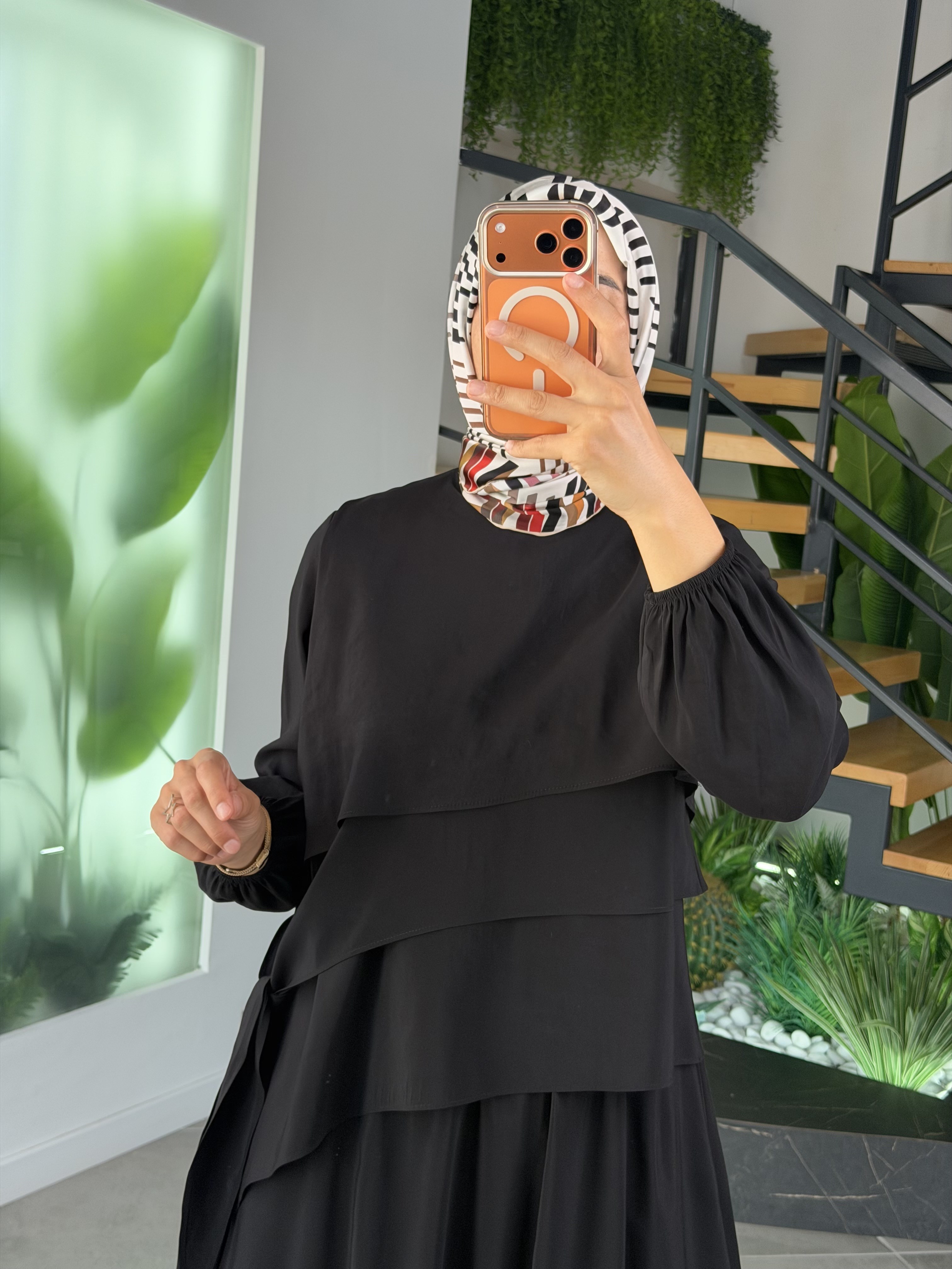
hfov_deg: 30.3
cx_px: 476
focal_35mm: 48
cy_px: 634
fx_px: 1760
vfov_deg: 39.7
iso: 64
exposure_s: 1/210
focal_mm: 6.76
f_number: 1.78
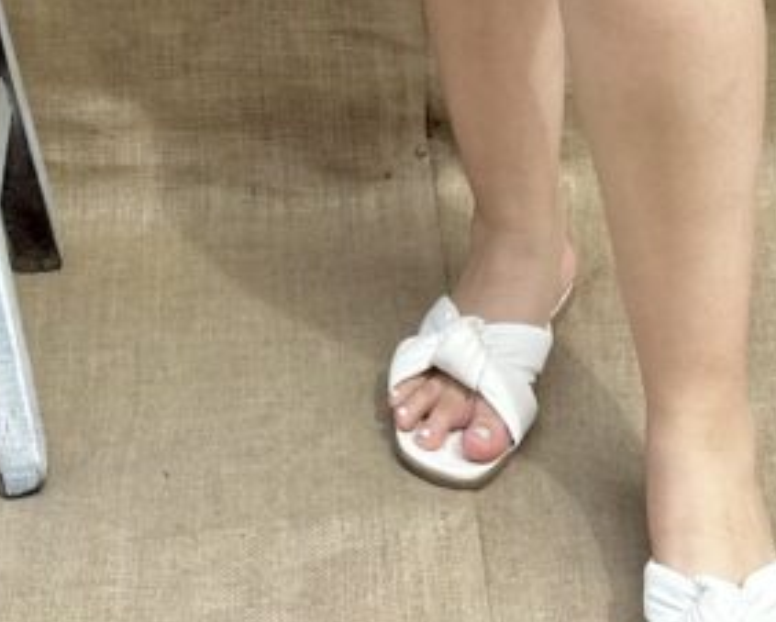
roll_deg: +1.0
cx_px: 352
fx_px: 1954
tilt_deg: -5.5
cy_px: -760
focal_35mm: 85
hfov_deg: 22.5
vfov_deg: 14.0
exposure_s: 1/1812
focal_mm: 6.86
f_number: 1.78
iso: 80
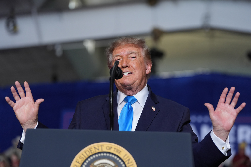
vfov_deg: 12.3
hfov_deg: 18.4
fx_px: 774
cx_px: 126
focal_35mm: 111
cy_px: 84
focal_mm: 111
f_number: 2.8
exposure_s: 1/800
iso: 2000
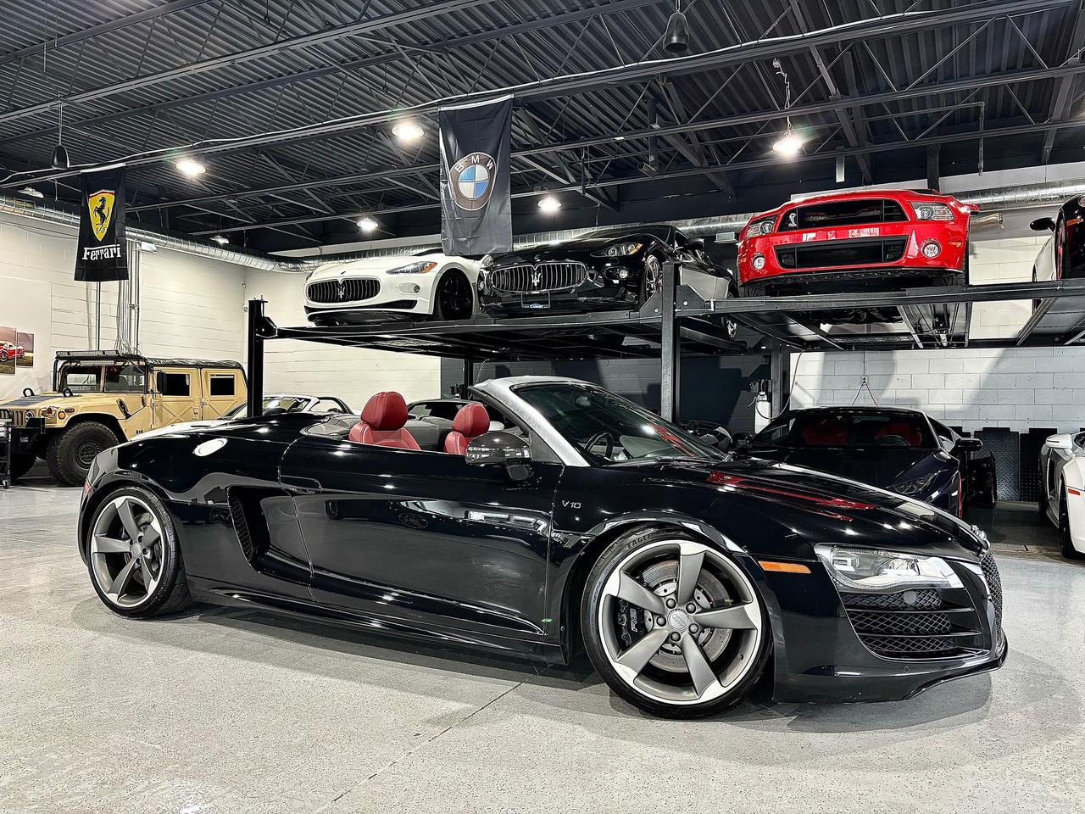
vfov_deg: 53.1
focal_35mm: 26
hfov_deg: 67.3
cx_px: 542
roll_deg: -0.9
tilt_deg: -0.5
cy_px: 407
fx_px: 815
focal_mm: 5.96
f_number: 1.6
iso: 125
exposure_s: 1/60
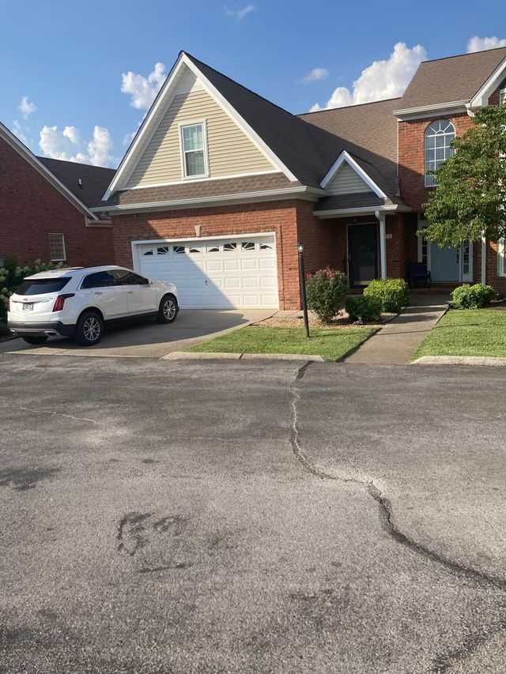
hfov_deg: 49.8
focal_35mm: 28
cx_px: 253
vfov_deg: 63.4
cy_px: 337
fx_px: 546
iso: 20
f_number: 1.8
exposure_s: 1/1715
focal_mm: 3.99
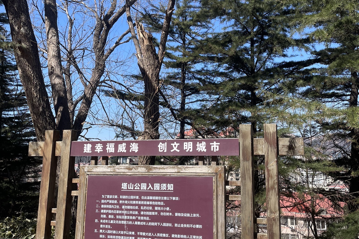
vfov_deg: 35.9
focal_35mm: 37
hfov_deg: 51.9
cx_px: 182
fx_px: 369
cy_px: 107
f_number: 1.6
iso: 32
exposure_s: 1/2092
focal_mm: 4.2
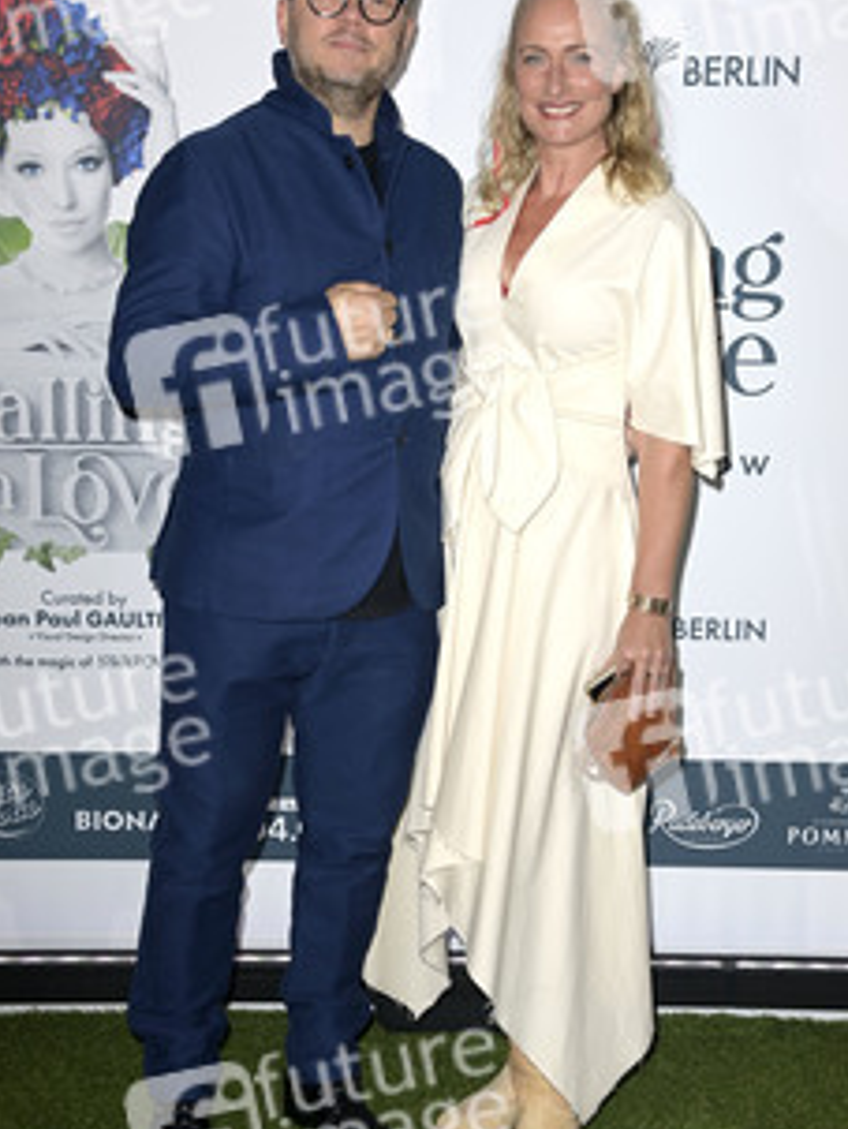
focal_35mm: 61
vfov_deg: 31.7
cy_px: 557
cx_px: 426
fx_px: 1990
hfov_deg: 24.1
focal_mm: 48
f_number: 6.3
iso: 640
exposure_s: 1/250
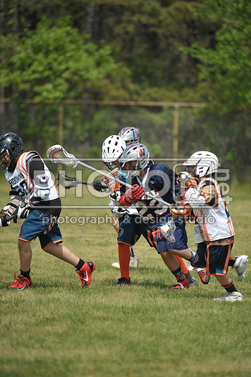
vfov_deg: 6.2
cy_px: 188
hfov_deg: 4.2
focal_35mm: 330
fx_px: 3455
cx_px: 126
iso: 640
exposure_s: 1/4000
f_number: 4
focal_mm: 330
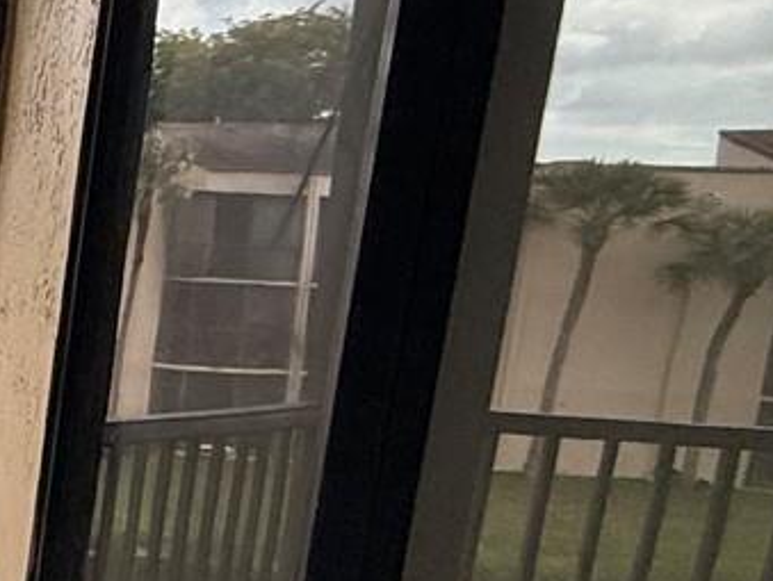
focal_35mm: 66
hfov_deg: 17.9
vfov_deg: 22.0
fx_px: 1475
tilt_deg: -9.7
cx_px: -841
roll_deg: -0.6
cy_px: 481
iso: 64
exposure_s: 1/664
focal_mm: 2.22
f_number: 2.2
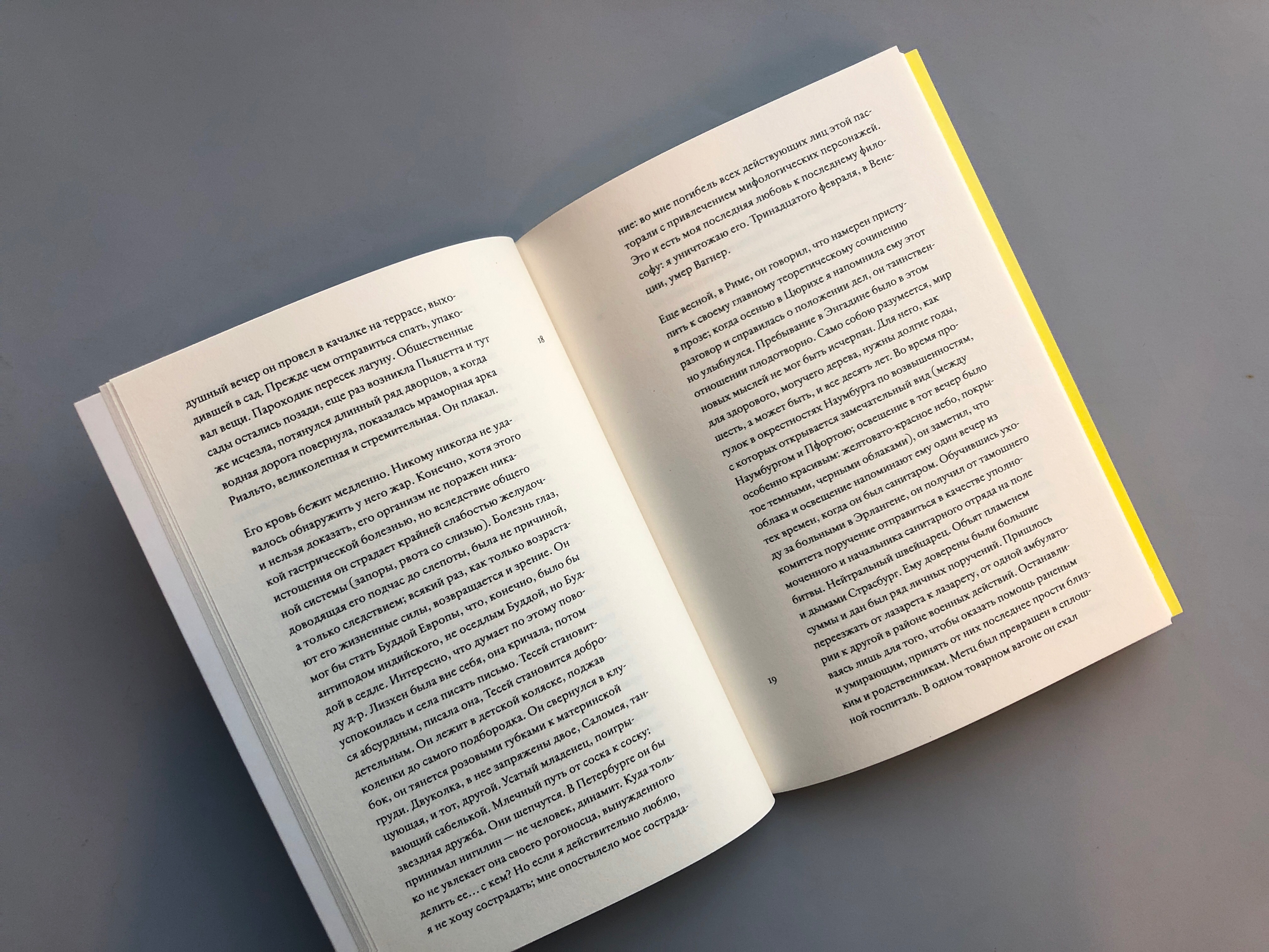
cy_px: 476
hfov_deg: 63.4
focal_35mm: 28
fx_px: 1026
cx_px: 634
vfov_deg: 49.7
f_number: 1.8
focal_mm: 3.99
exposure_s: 1/33
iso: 25
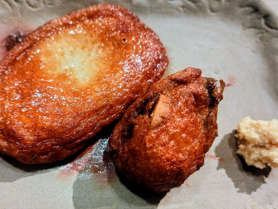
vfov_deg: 39.6
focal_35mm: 36
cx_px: 106
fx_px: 289
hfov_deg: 50.9
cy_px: 109
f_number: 1.9
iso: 1498
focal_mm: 5.6
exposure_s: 1/50
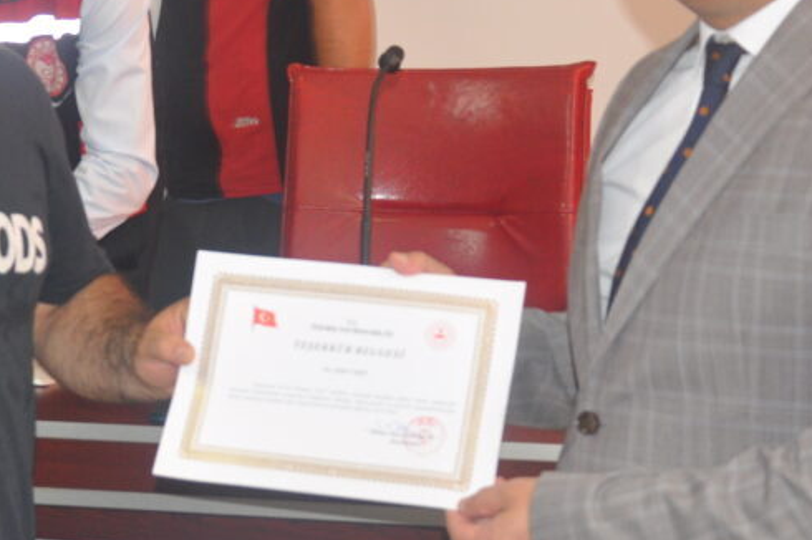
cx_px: 209
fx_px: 2119
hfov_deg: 21.5
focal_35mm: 94
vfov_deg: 14.5
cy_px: 162
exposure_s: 1/60
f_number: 3.8
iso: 640
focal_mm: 24
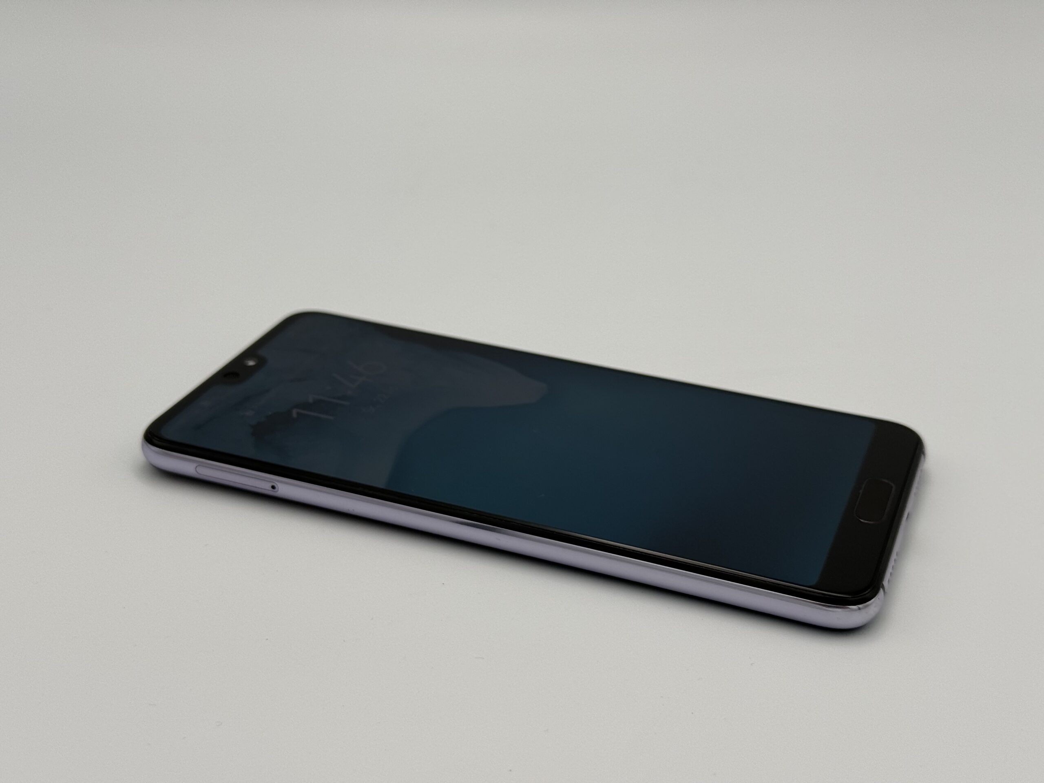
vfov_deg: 30.3
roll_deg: -0.9
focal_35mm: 48
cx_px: 522
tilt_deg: -26.6
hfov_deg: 39.7
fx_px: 1448
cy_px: 392
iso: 64
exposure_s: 1/1085
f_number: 1.78
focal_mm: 6.76
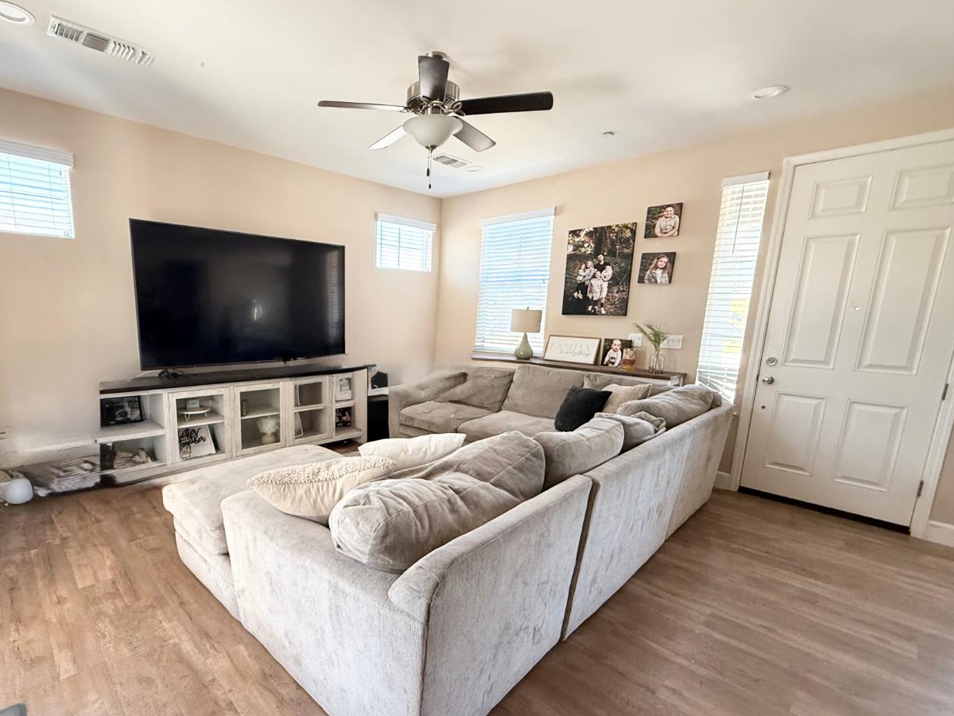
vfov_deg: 74.5
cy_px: 396
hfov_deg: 89.8
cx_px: 379
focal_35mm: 17
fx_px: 468
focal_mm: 2.22
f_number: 2.2
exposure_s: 1/98
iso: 400
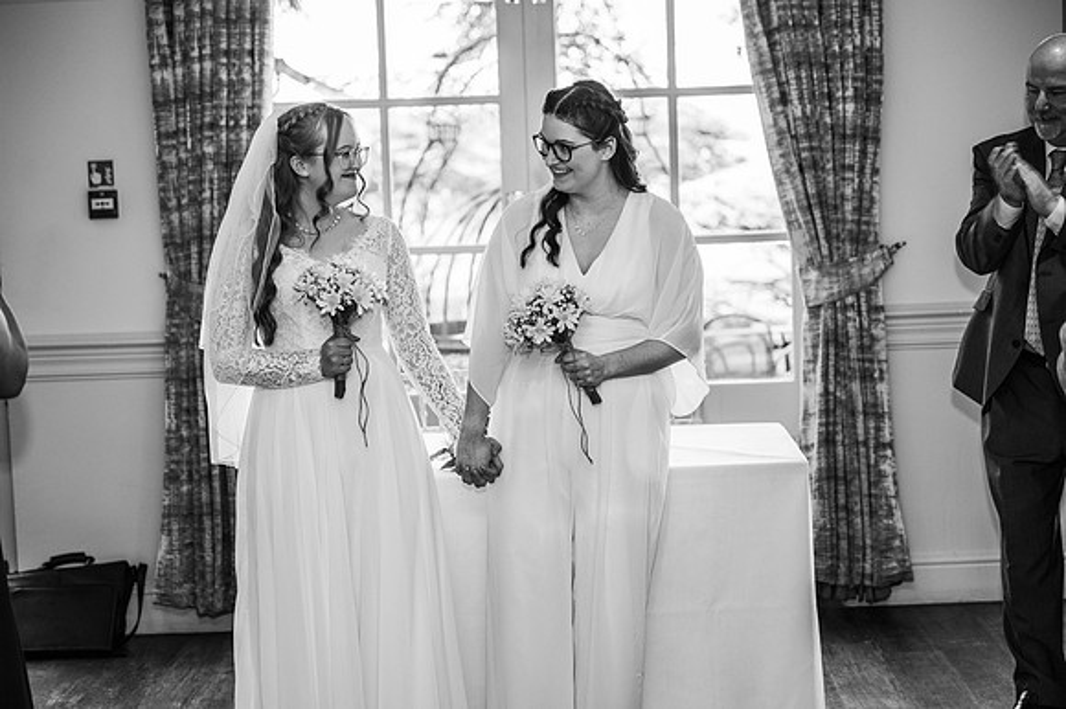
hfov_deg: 28.9
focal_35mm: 70
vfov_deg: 19.4
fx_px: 2072
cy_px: 354
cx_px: 533
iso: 400
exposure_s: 1/200
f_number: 2.8
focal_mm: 70
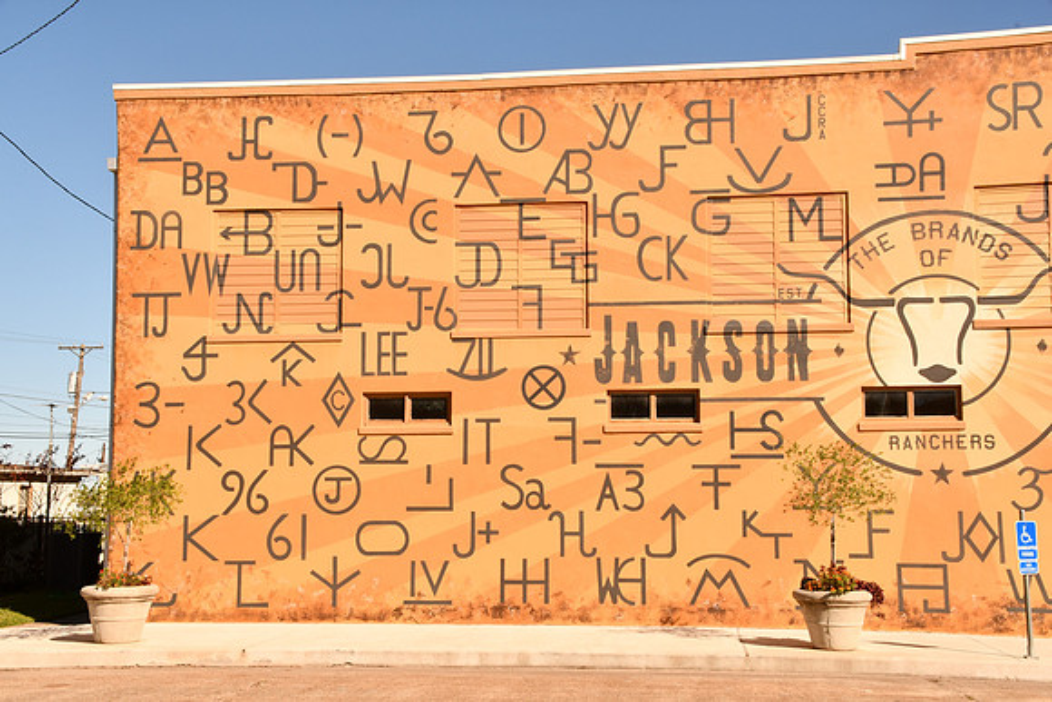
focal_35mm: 48
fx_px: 1403
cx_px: 526
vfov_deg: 28.1
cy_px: 351
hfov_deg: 41.1
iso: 250
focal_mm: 32
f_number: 22
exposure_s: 1/160
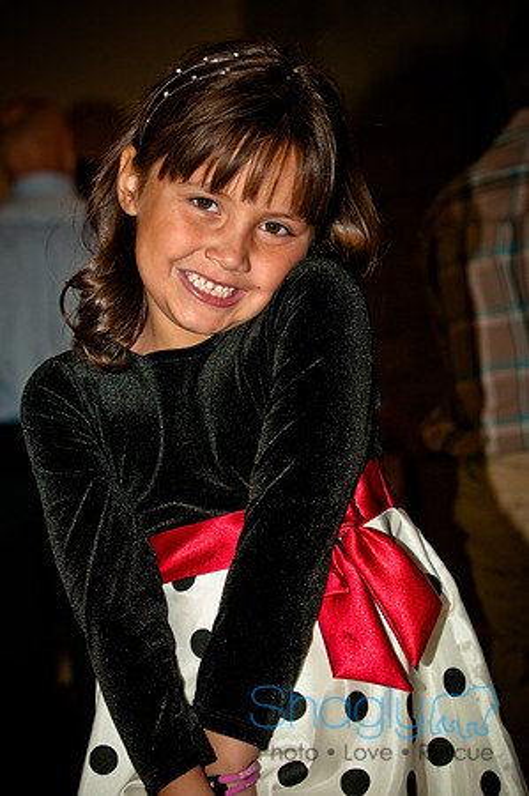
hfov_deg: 11.4
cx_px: 264
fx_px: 2651
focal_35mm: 120
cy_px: 398
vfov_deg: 17.1
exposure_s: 1/60
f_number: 5.6
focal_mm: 80
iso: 400
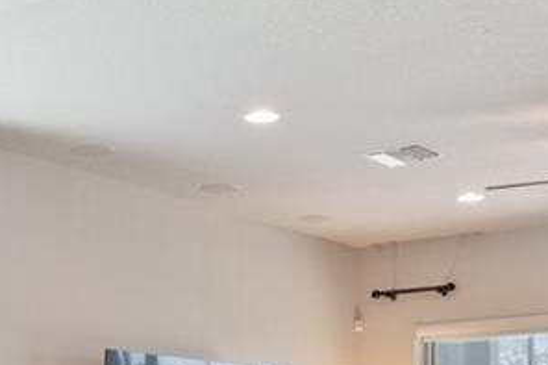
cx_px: 26
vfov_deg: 15.8
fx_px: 1232
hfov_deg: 24.2
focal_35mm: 81
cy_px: 504
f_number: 7.1
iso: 100
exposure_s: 1/15
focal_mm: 10
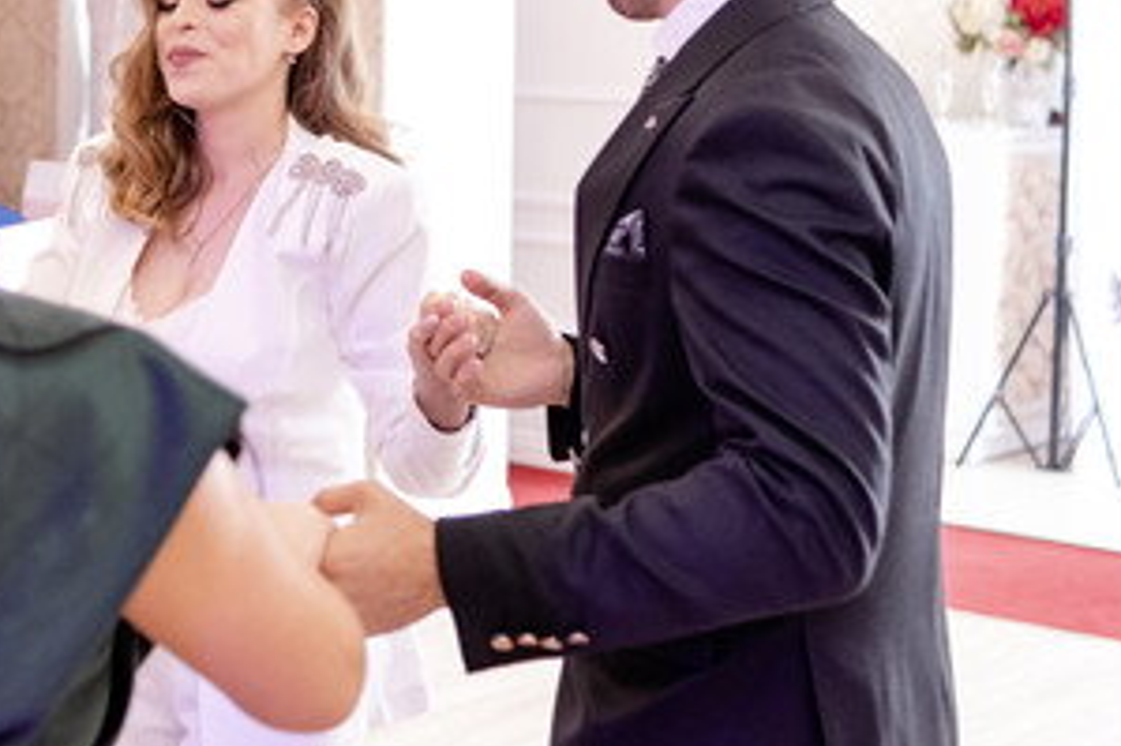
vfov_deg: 18.1
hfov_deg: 26.5
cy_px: 193
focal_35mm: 75
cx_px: 214
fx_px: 2334
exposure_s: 1/200
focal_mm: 23
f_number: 2
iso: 800
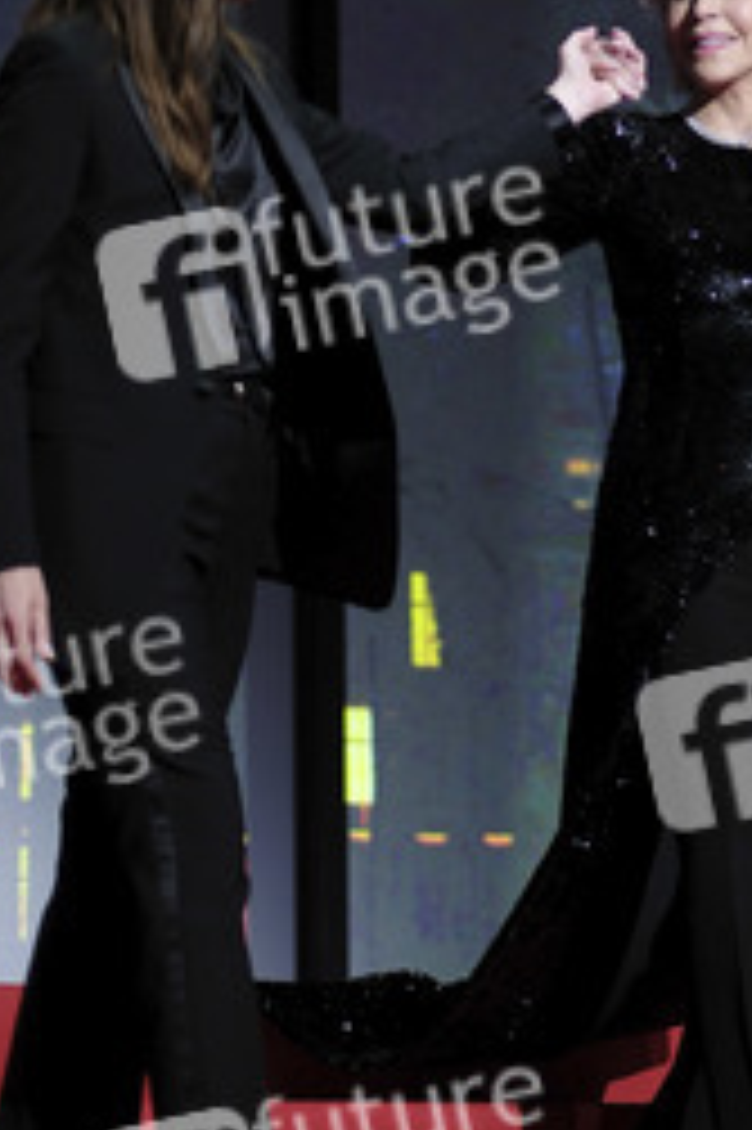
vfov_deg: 15.3
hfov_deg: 10.2
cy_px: 500
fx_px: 4204
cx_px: 459
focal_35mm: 134
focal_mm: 56
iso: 1000
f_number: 1.2
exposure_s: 1/800
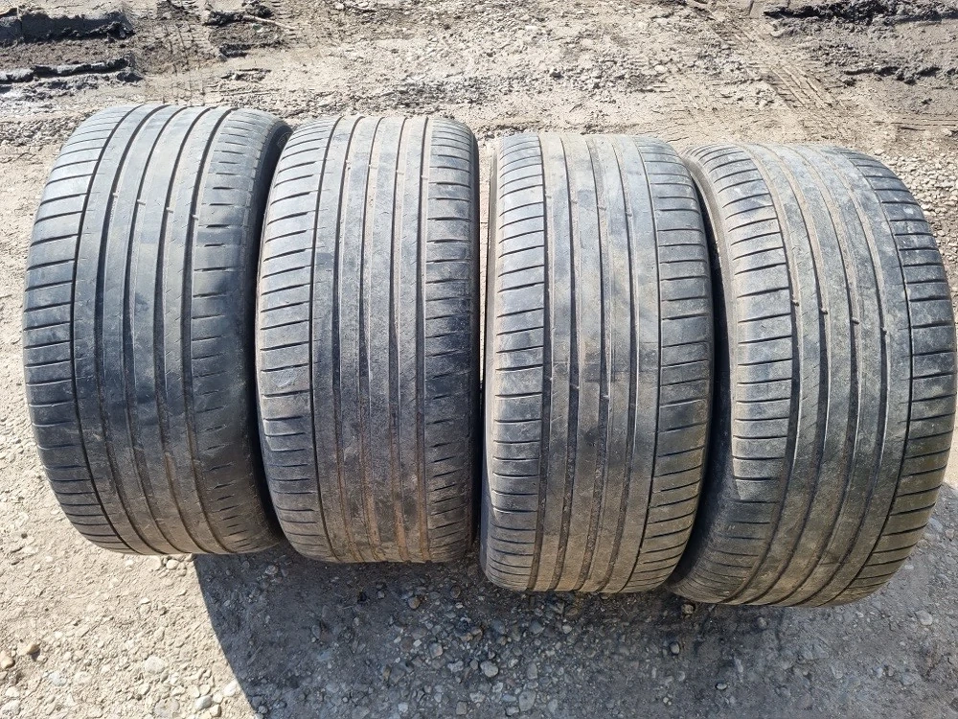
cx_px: 479
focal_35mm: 26
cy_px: 360
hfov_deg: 67.3
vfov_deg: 53.1
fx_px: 720
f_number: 1.8
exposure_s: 1/854
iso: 50
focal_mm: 5.4
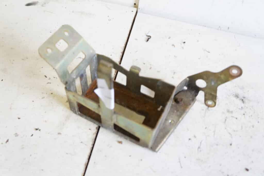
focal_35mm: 30
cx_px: 132
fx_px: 220
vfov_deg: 43.6
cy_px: 88
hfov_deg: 61.9
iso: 1000
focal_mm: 20
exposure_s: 1/60
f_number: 4
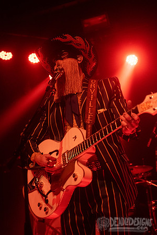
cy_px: 118
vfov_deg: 32.4
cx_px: 78
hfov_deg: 21.9
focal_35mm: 62
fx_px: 406
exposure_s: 1/200
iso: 3200
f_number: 3.2
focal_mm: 62
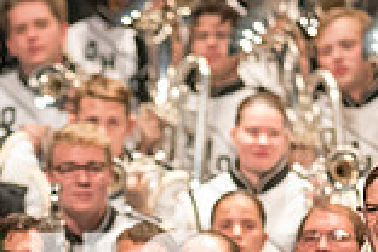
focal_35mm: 1112
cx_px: 44
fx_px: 11675
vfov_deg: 1.2
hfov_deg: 1.9
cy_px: 345
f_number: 2.8
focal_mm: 300
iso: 4000
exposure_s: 1/500
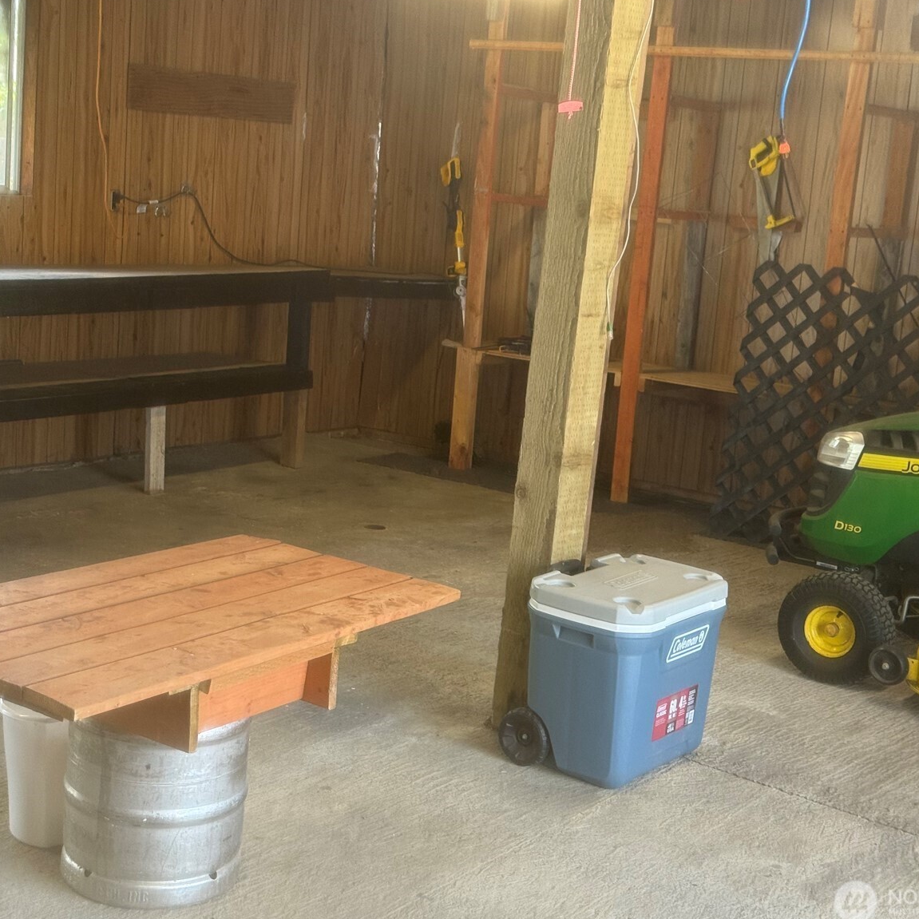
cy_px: 455
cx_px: 402
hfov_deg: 29.0
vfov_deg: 29.1
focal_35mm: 59
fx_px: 1772
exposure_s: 1/120
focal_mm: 6.76
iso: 80
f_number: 1.78
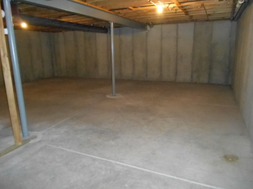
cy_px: 94
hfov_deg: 67.3
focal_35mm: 26
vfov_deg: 53.1
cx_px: 126
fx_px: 190
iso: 1100
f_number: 3.4
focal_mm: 4.7
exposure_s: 1/25
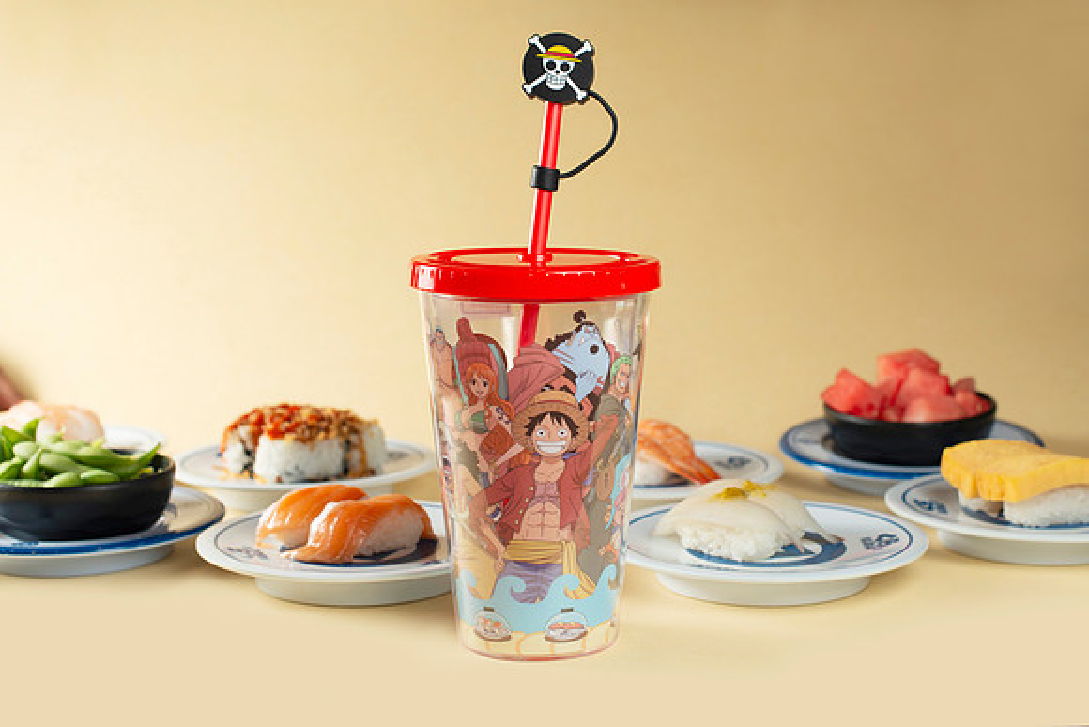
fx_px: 1661
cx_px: 597
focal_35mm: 55
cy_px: 329
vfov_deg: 24.7
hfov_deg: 36.3
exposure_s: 1/200
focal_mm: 50
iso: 250
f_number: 5.6
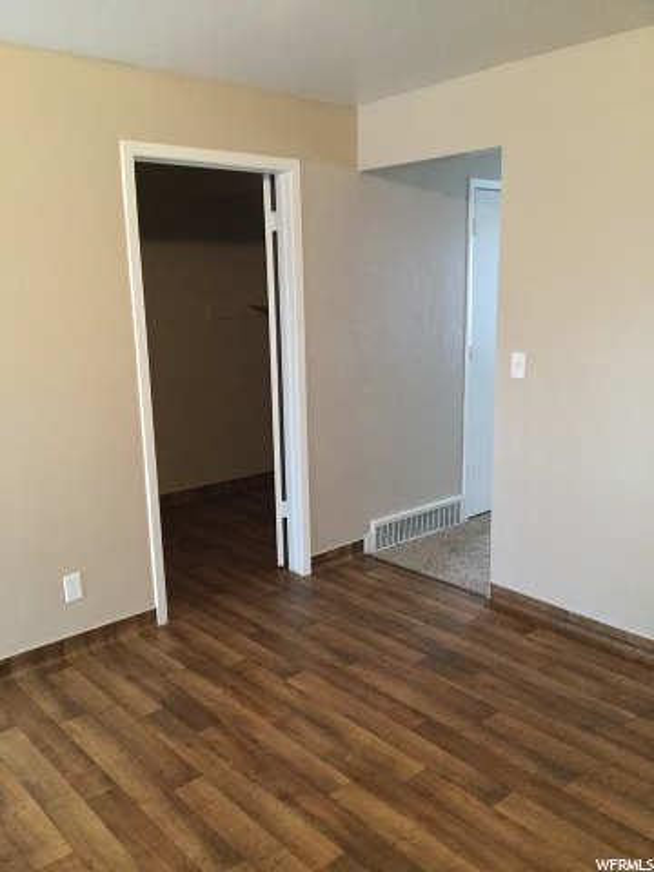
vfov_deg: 58.4
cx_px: 327
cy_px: 436
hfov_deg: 45.4
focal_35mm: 31
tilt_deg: -13.1
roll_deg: +0.3
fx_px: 781
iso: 250
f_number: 2.4
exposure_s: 1/15
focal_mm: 3.3
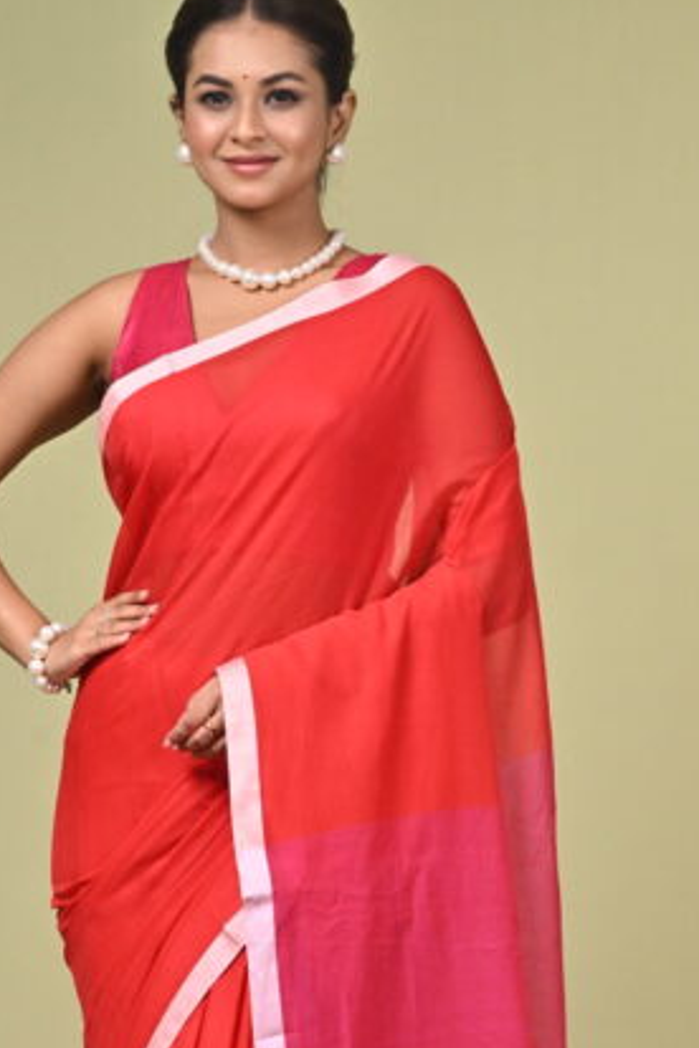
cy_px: 835
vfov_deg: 11.1
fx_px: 5388
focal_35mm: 185
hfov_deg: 7.4
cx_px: 223
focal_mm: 85
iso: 400
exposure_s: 1/160
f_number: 8
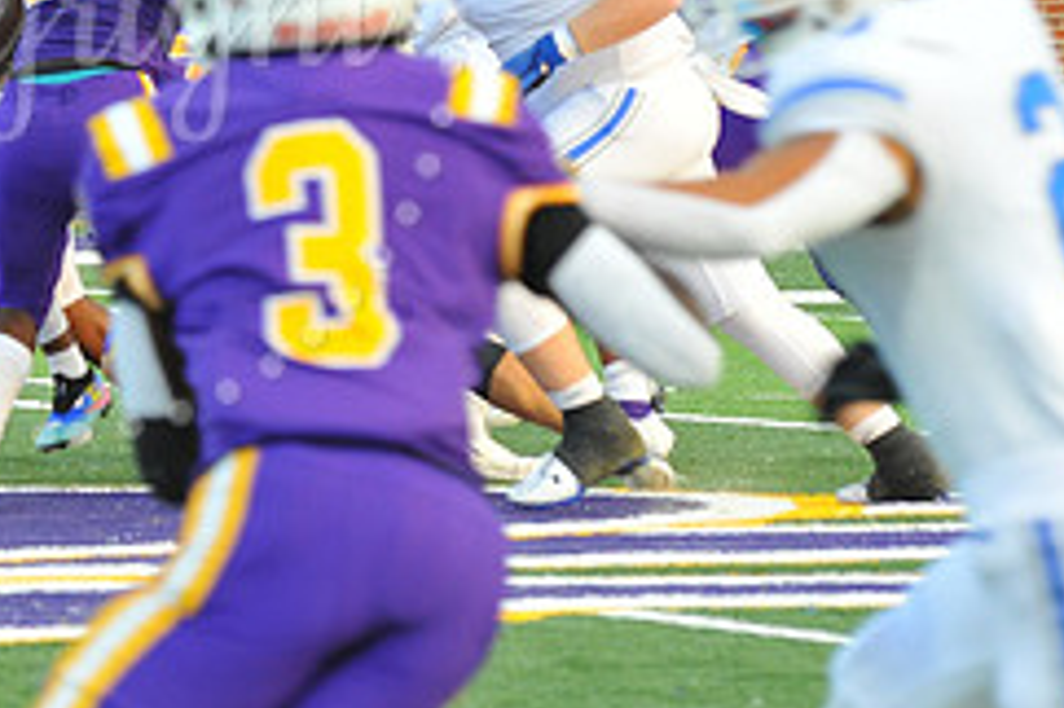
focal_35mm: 479
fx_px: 14147
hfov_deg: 4.3
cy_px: 22
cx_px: 44
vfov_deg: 2.9
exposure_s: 1/320
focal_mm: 200
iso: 2000
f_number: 8
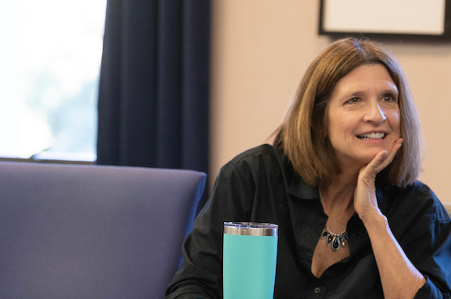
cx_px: 90
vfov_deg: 5.1
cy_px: 123
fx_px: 3378
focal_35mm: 270
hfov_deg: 7.6
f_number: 4
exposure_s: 1/250
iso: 1600
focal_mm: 125
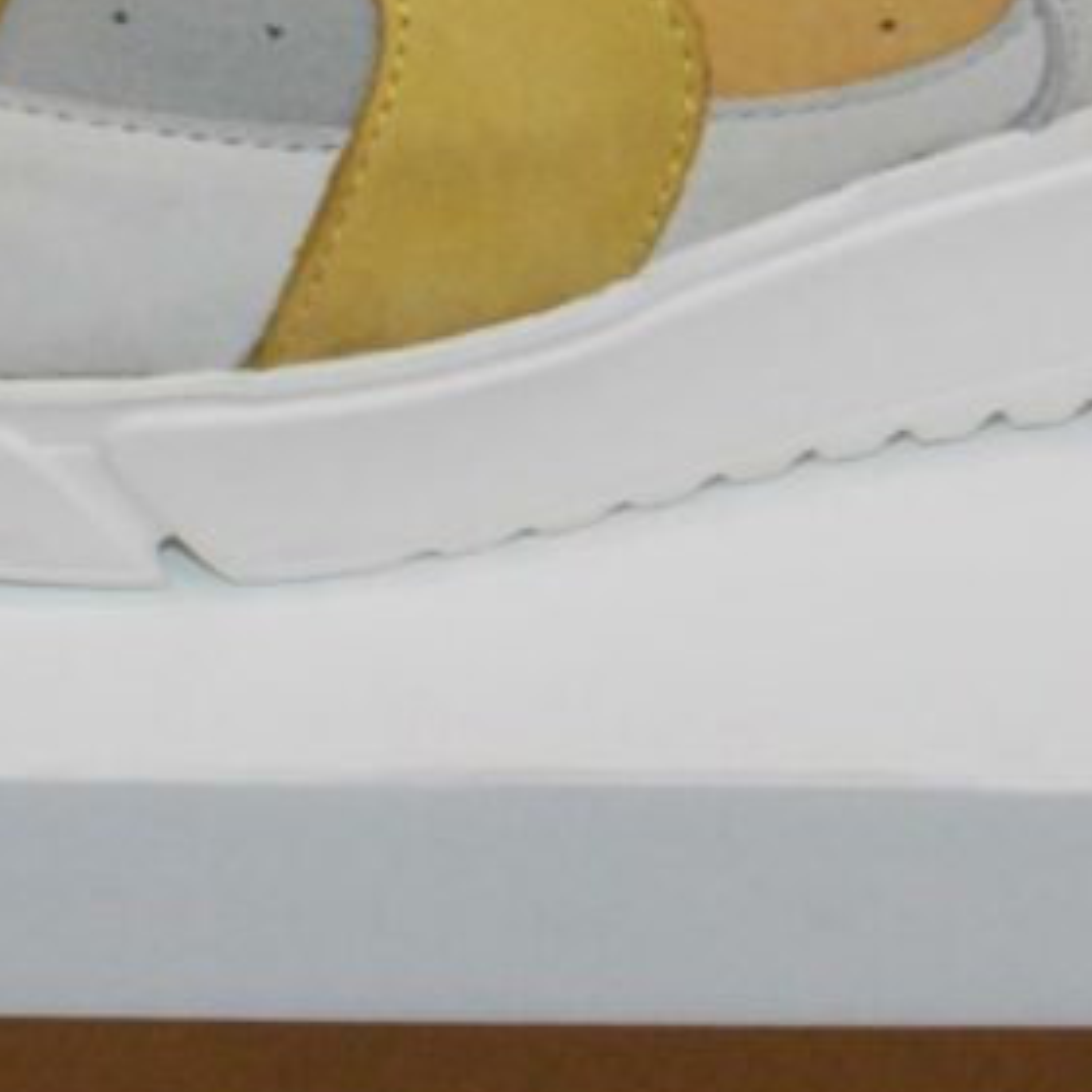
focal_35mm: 160
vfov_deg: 10.6
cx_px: 718
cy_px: -470
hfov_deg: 10.9
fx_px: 5710
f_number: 11
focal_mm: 26
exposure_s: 1/200
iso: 1600
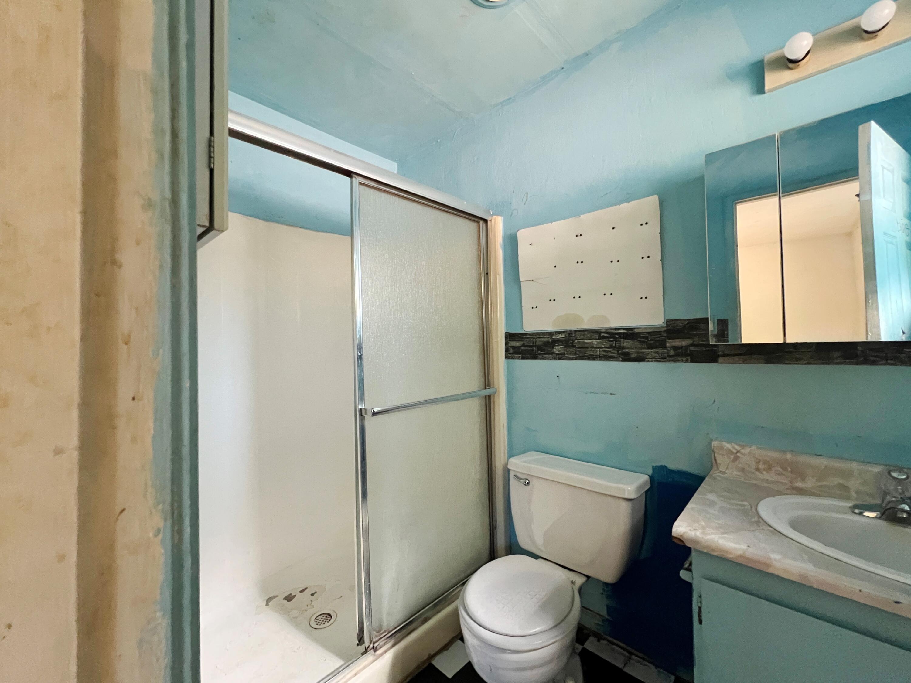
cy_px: 342
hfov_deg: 106.2
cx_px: 456
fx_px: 342
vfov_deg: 89.9
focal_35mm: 13
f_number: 1.8
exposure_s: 1/60
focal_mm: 1.57
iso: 640
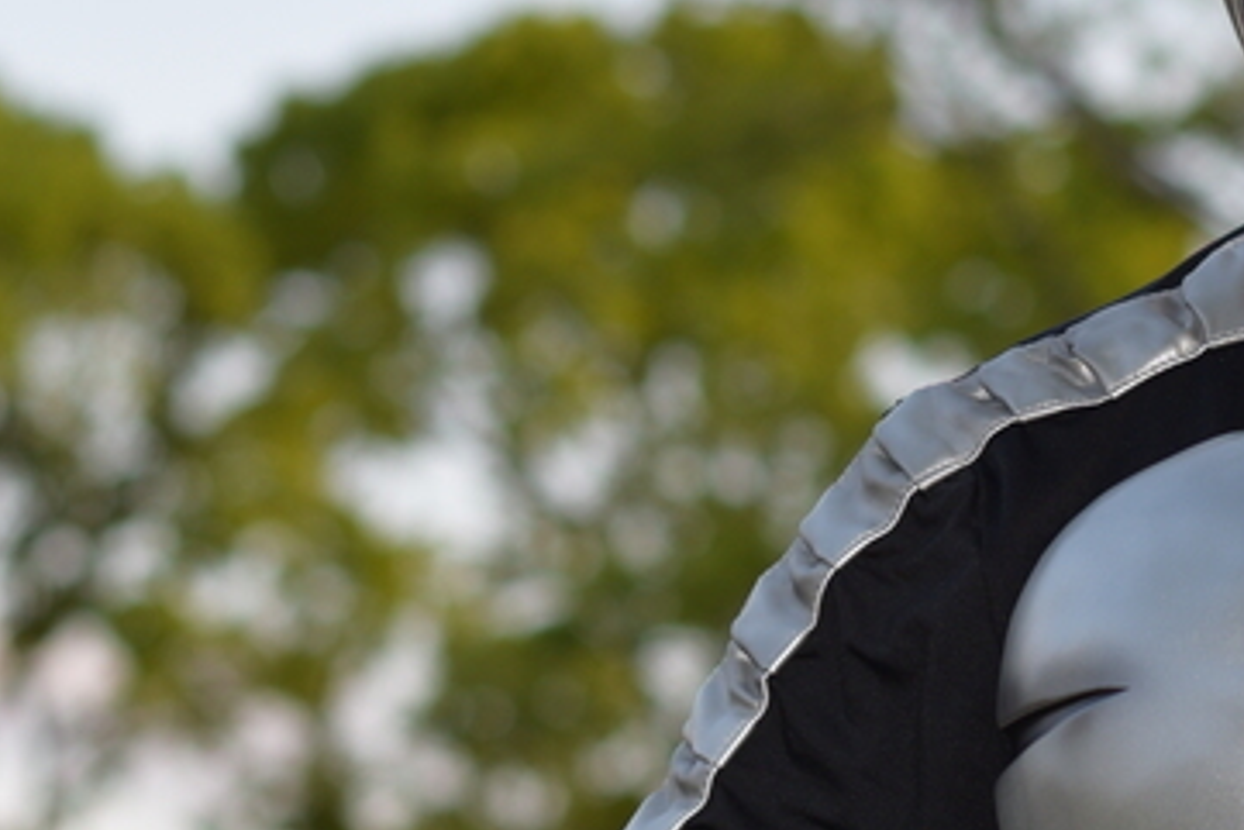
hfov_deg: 8.2
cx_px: 1179
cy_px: 496
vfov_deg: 5.5
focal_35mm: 249
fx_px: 8607
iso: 100
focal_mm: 50
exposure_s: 1/200
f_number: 2.8
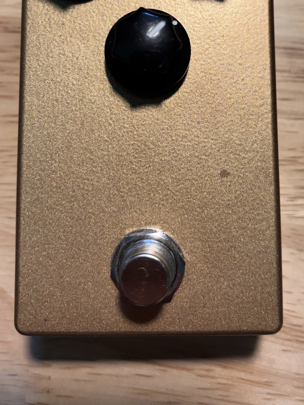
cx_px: 178
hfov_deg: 32.1
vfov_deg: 40.4
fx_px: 527
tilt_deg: -82.4
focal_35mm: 45
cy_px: 84
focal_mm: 5.96
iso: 100
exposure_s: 1/120
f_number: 1.6
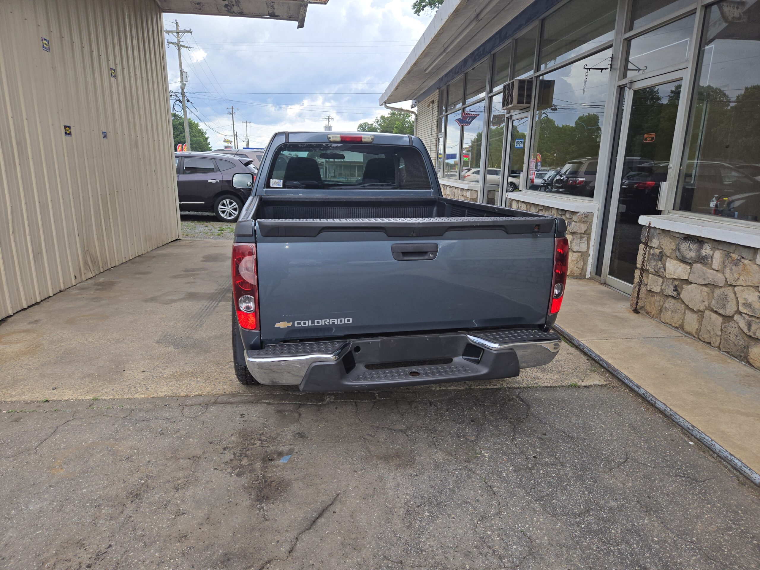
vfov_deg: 58.9
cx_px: 380
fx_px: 505
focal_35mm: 23
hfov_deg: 73.9
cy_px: 285
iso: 25
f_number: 1.8
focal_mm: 5.4
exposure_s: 1/266
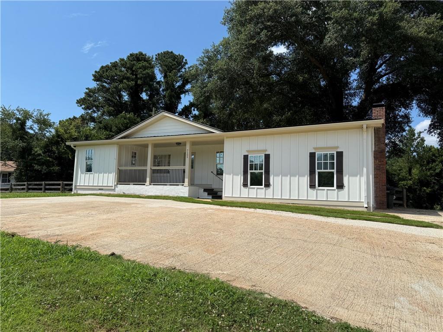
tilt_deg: +6.1
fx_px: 307
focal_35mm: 24
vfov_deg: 56.8
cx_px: 222
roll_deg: -2.4
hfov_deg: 71.6
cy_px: 166
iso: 80
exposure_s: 1/6711
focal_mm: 6.76
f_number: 1.78
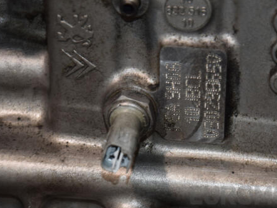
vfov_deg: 7.3
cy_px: 112
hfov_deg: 9.7
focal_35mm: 204
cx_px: 178
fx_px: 1630
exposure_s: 1/60
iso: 800
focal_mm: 105
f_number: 5.6
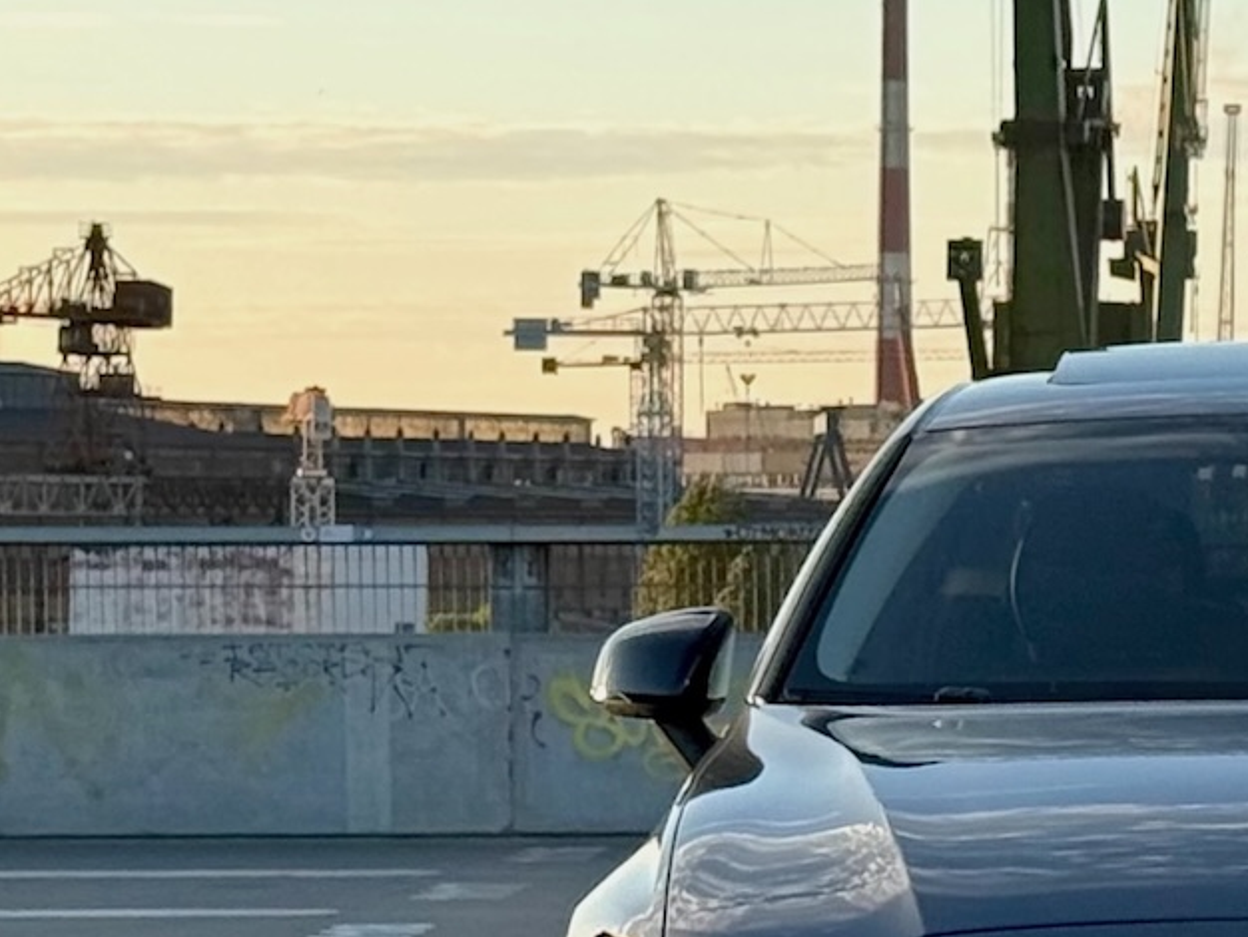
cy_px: 862
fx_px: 4148
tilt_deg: -2.6
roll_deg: +0.6
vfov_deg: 12.8
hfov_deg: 16.6
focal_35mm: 115
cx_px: 1384
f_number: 1.78
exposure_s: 1/2088
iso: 64
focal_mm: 6.76
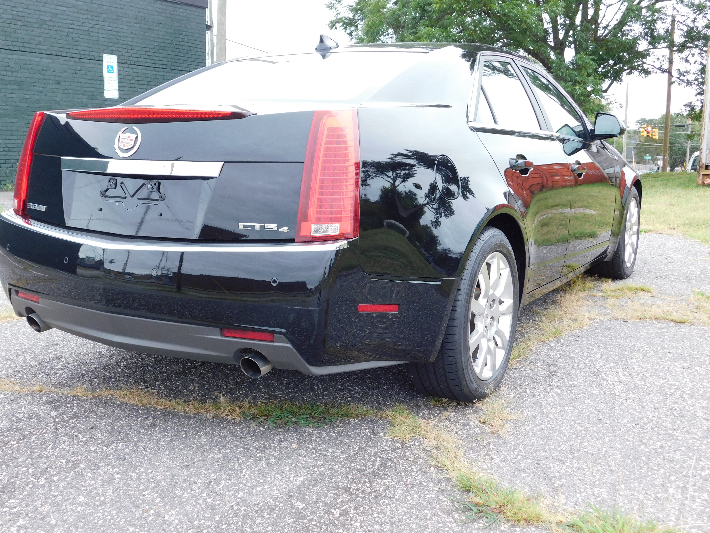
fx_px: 738
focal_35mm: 36
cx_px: 355
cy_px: 266
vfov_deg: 39.7
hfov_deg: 51.4
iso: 180
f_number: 3.5
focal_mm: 6.3
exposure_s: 1/30
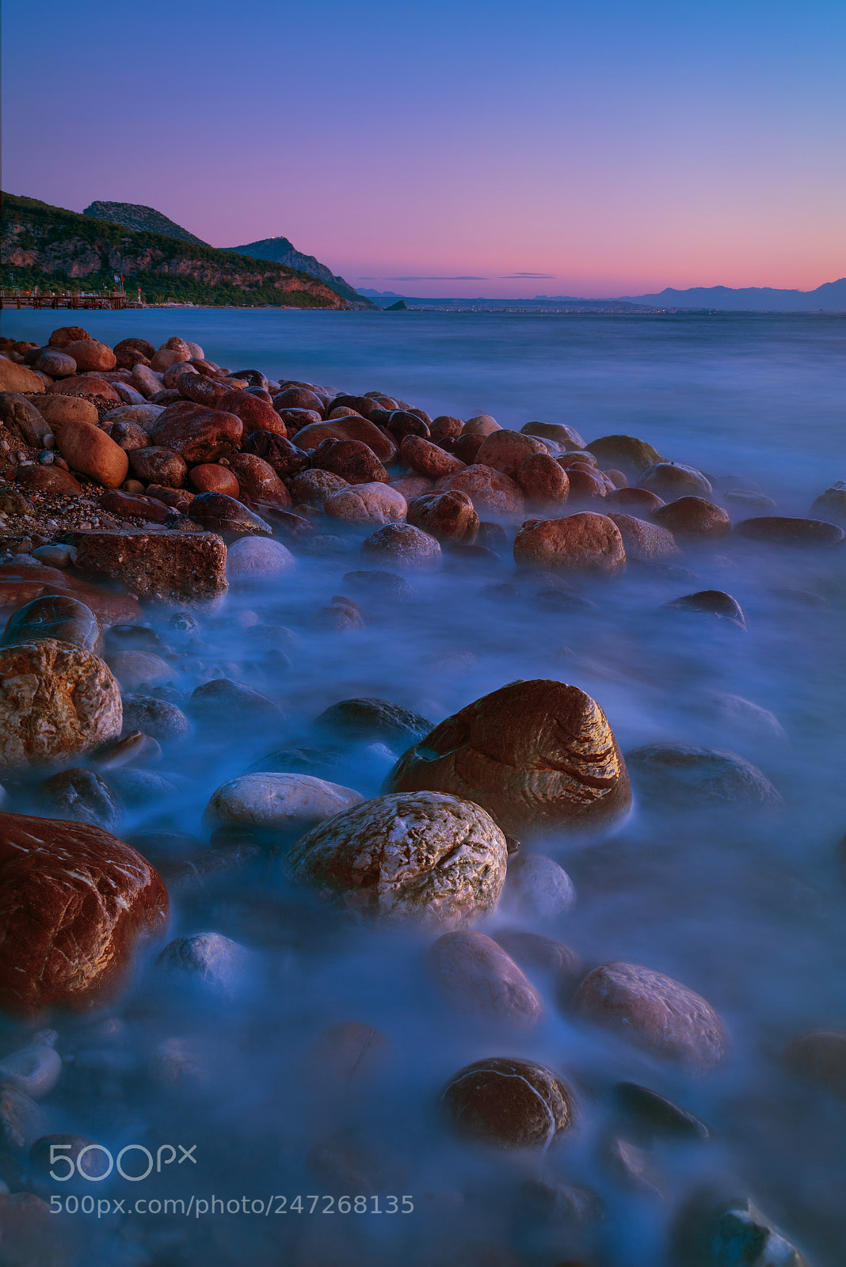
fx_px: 1233
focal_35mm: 35
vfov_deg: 54.4
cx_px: 423
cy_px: 634
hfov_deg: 37.9
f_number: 10
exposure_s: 15
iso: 50
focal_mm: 35
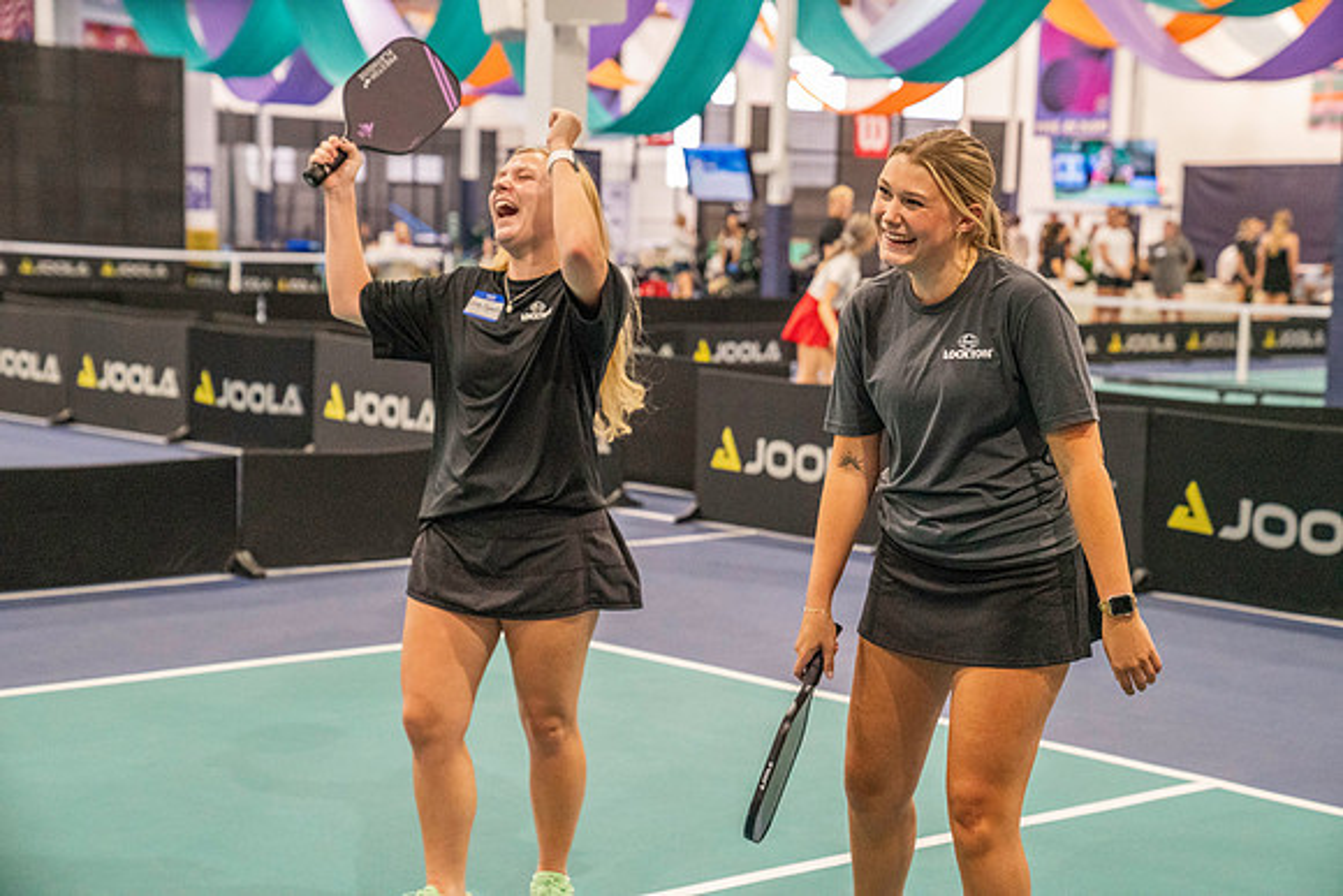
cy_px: 448
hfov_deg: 28.8
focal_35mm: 70
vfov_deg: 19.5
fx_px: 2612
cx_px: 672
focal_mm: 70
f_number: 4
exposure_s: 1/640
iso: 12800
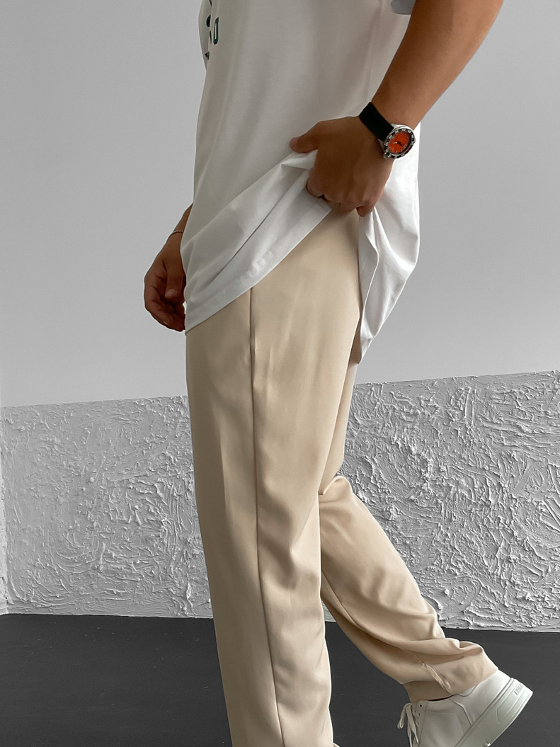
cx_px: 291
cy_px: 471
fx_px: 949
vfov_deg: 42.6
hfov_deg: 32.9
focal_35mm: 44
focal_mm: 3
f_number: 1.8
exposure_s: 1/110
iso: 64
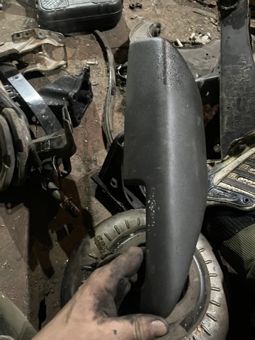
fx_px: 255
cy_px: 170
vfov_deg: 67.3
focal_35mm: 26
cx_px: 128
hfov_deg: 53.1
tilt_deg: -58.7
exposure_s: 1/25
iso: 640
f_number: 1.6
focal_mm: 5.1
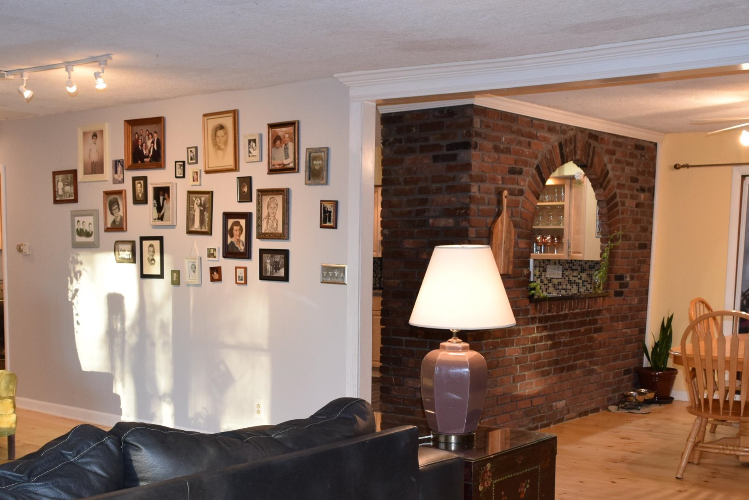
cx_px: 351
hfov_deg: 42.7
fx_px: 957
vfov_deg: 28.9
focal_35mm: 46
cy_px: 361
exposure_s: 1/100
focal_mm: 18
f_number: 5
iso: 800
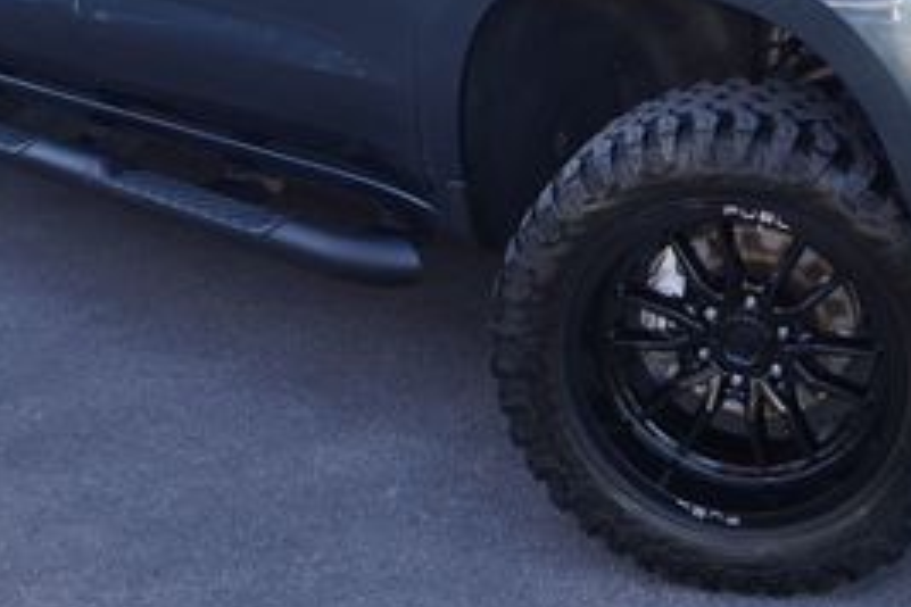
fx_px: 1822
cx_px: 560
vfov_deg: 18.4
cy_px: -14
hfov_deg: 28.0
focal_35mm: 72
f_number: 4.5
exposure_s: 1/60
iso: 100
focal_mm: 20
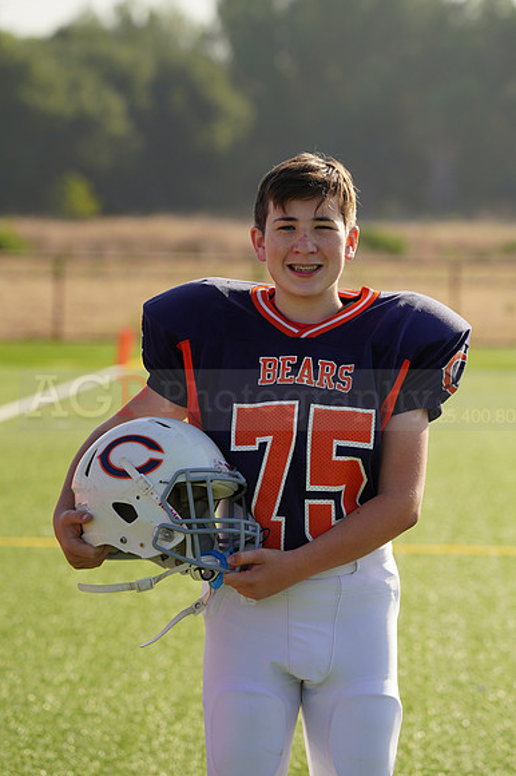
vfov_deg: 8.4
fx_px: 5252
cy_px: 388
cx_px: 258
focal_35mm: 244
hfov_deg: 5.6
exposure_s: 1/250
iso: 100
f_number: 8
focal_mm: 244
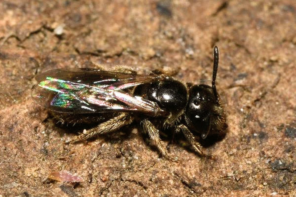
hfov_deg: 13.0
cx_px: 148
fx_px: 1295
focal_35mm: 158
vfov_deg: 8.7
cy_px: 98
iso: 250
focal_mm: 105
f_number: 32
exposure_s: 1/60
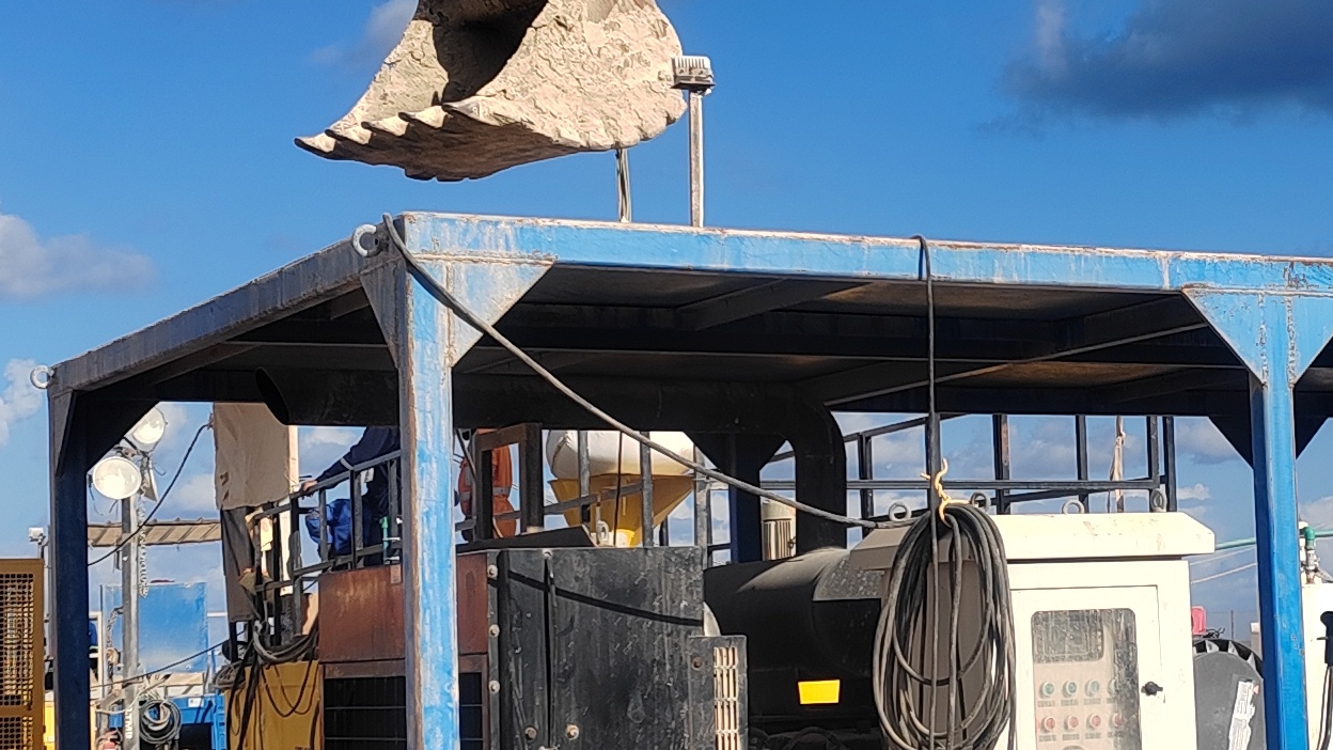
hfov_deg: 24.3
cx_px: 1071
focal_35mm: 86
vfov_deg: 14.1
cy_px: 456
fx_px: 3040
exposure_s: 1/930
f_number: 1.8
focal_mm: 6.14
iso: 100
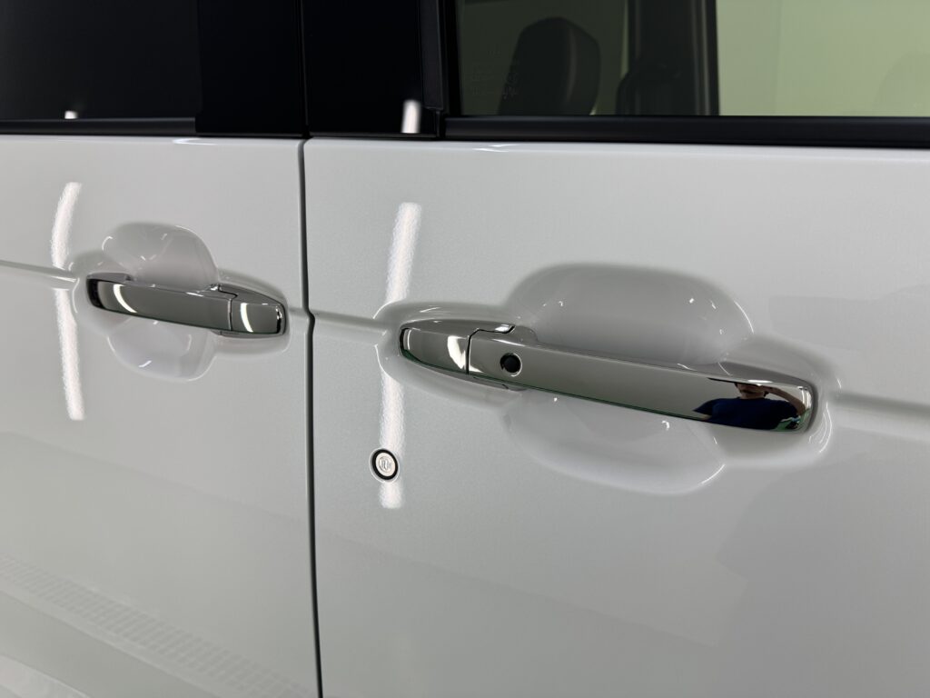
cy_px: 349
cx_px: 465
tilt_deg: -14.2
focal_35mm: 24
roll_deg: -0.5
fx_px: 645
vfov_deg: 56.8
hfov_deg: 71.6
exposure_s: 1/372
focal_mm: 6.76
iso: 80
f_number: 1.78
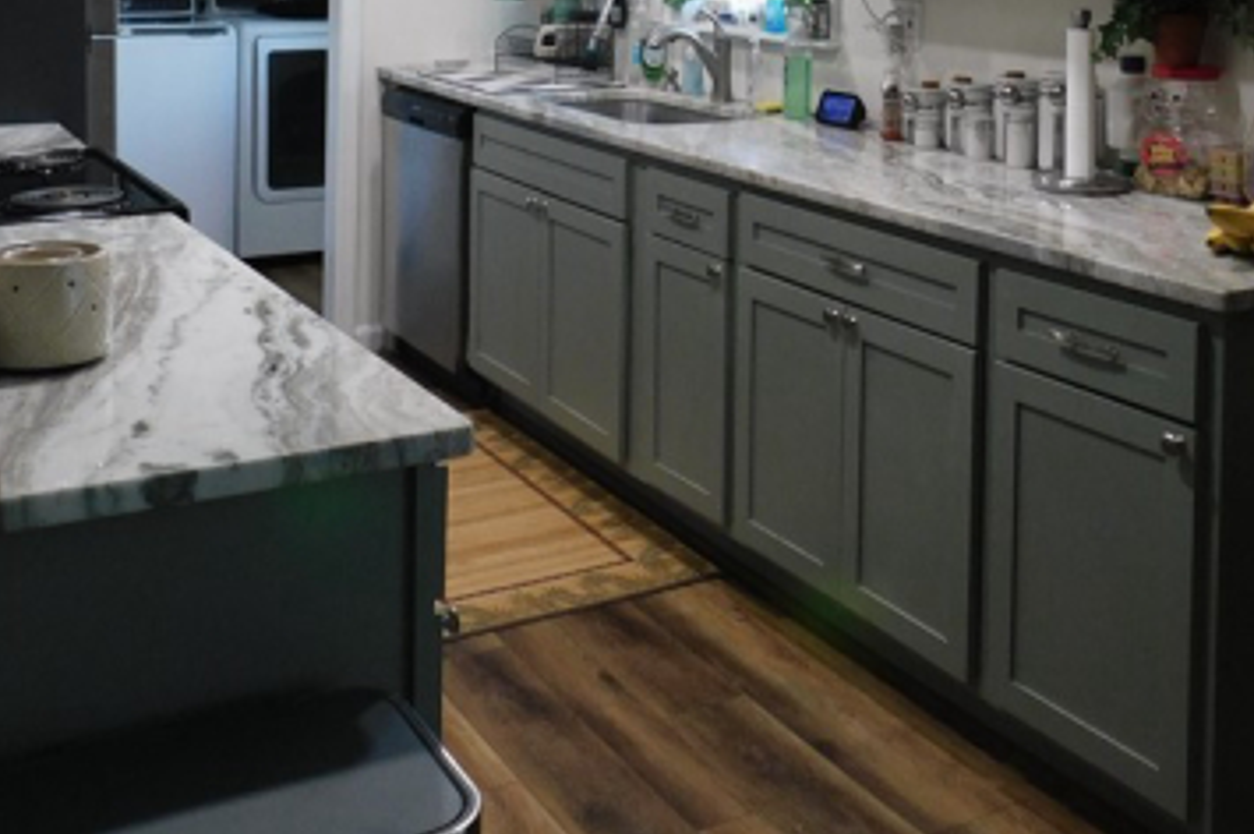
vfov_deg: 27.3
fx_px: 1566
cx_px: 646
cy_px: -83
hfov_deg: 43.6
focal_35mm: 45
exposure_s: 1/30
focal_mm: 4
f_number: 3
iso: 220
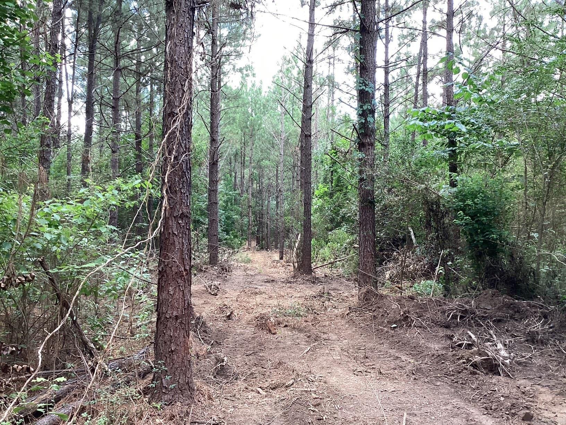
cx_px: 283
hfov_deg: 58.4
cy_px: 212
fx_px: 507
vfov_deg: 45.4
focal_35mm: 31
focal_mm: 3.3
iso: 80
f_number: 2.4
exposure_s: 1/120
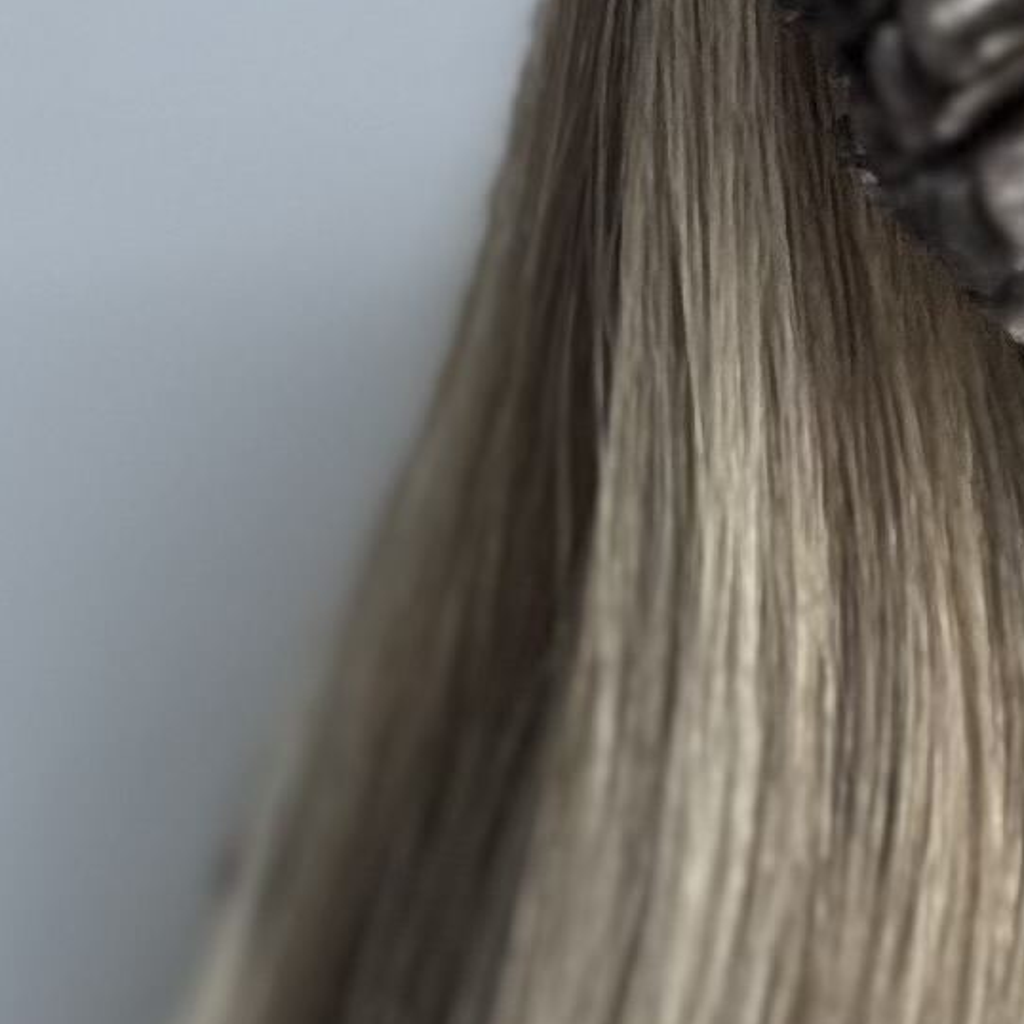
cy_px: 2965
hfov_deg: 11.0
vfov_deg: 9.1
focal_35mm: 159
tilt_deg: -56.2
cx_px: 729
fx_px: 5321
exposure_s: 1/132
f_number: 1.78
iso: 64
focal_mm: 6.86
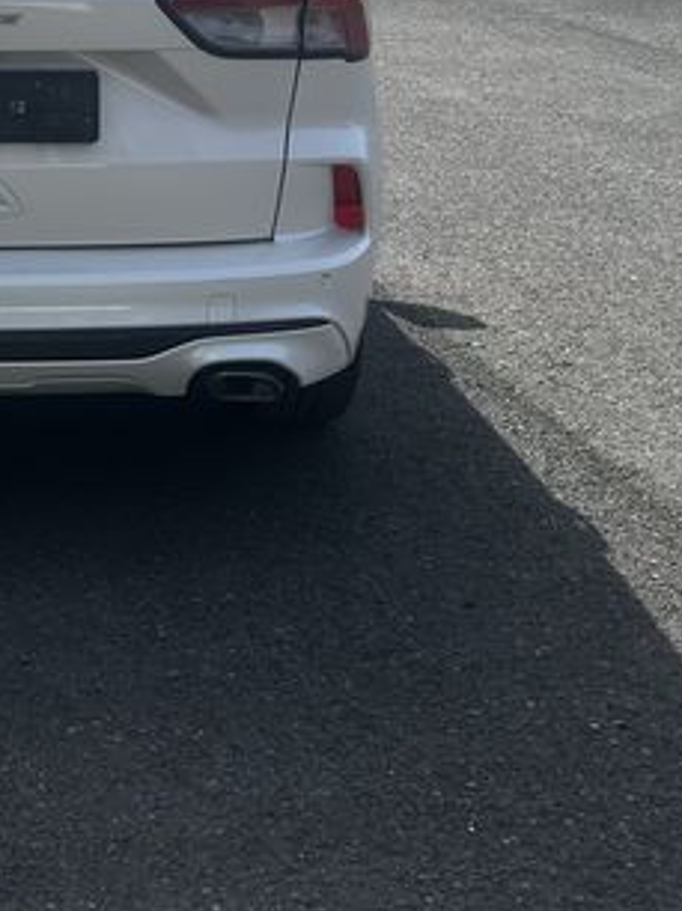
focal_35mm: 68
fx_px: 1789
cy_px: 256
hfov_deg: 20.8
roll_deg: -0.9
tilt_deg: -15.6
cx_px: -12
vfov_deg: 28.3
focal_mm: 5.7
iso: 50
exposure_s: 1/2841
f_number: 1.5
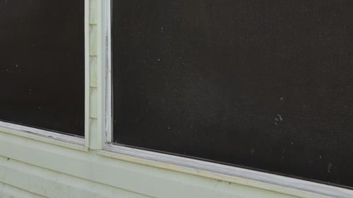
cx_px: -99
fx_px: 758
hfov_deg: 23.4
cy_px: 25
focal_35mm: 81
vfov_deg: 14.8
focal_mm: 18
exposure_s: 1/200
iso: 100
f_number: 8
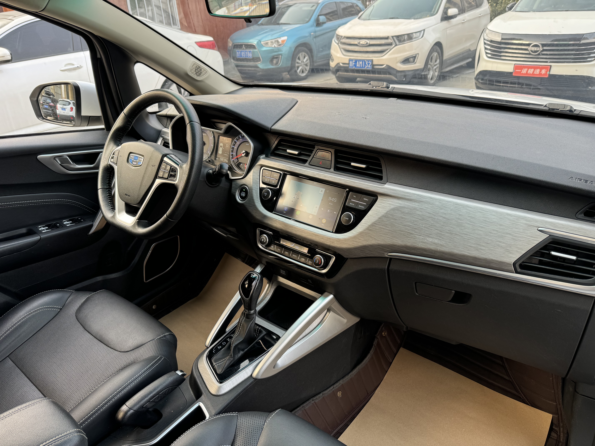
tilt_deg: -26.5
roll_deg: +3.1
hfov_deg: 71.6
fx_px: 413
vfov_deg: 56.8
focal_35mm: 24
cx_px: 298
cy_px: 223
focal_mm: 6.76
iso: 64
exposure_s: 1/121
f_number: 1.78
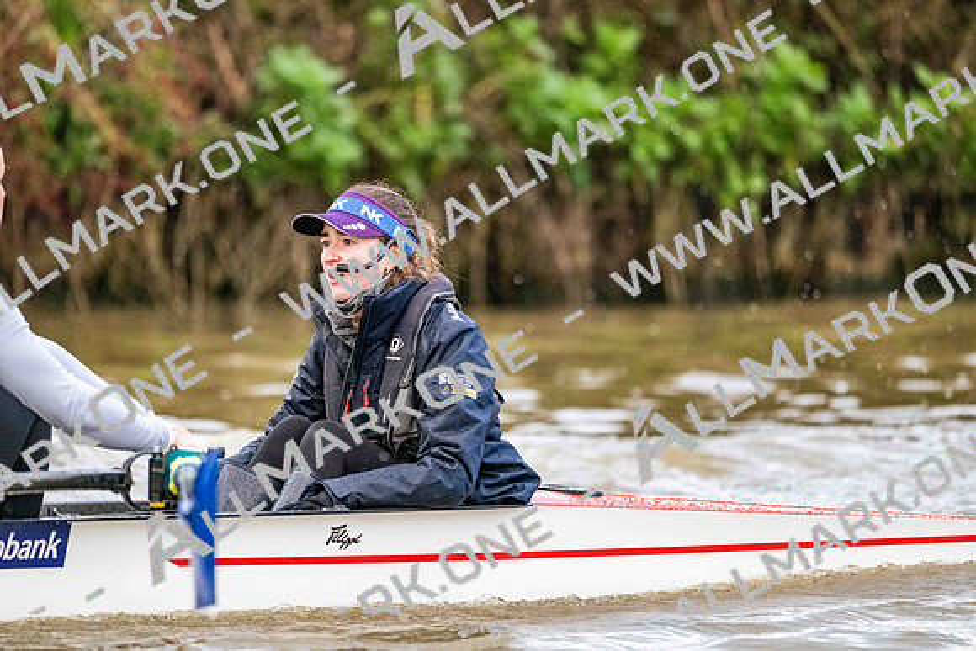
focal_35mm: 400
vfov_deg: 3.4
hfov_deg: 5.2
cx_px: 488
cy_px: 326
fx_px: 10846
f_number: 4.5
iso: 7200
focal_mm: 400
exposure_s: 1/1600
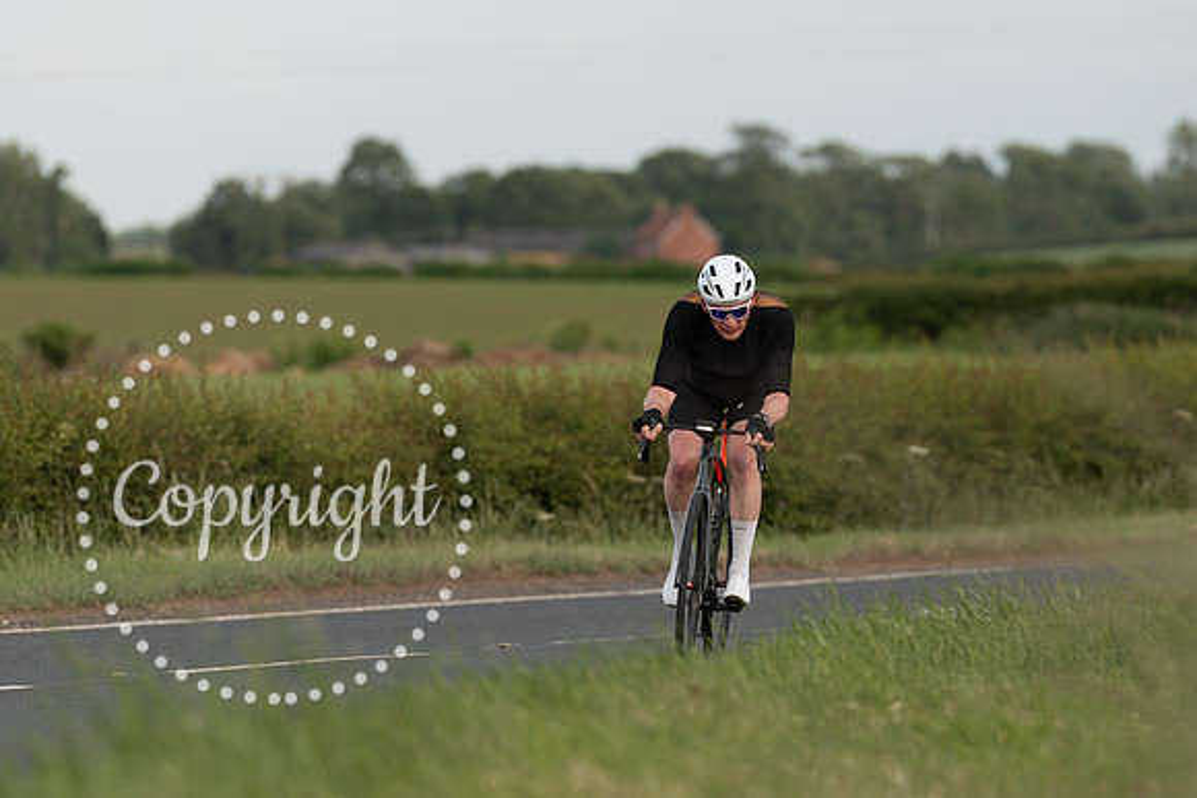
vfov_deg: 3.3
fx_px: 14050
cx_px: 776
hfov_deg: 4.9
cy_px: 480
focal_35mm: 422
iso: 160
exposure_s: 1/1000
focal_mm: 200
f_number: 3.2
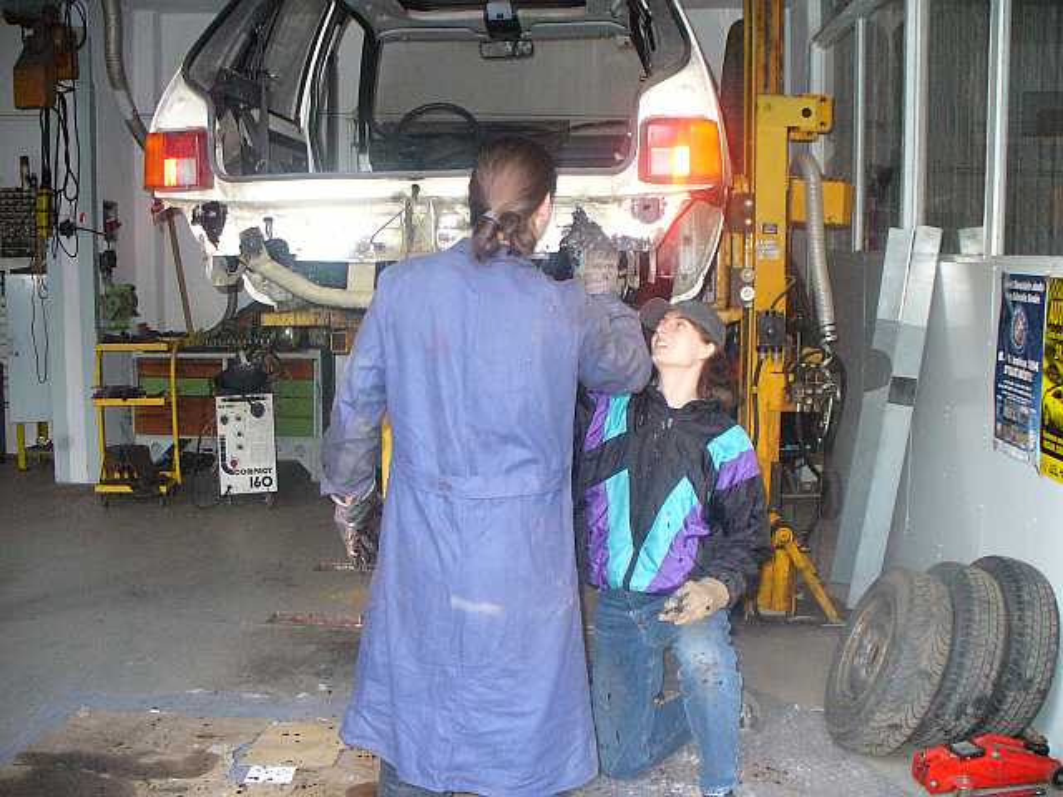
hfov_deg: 50.1
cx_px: 532
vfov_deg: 38.7
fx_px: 1136
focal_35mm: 37
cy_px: 398
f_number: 2.8
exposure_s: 1/60
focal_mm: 6.1
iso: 400
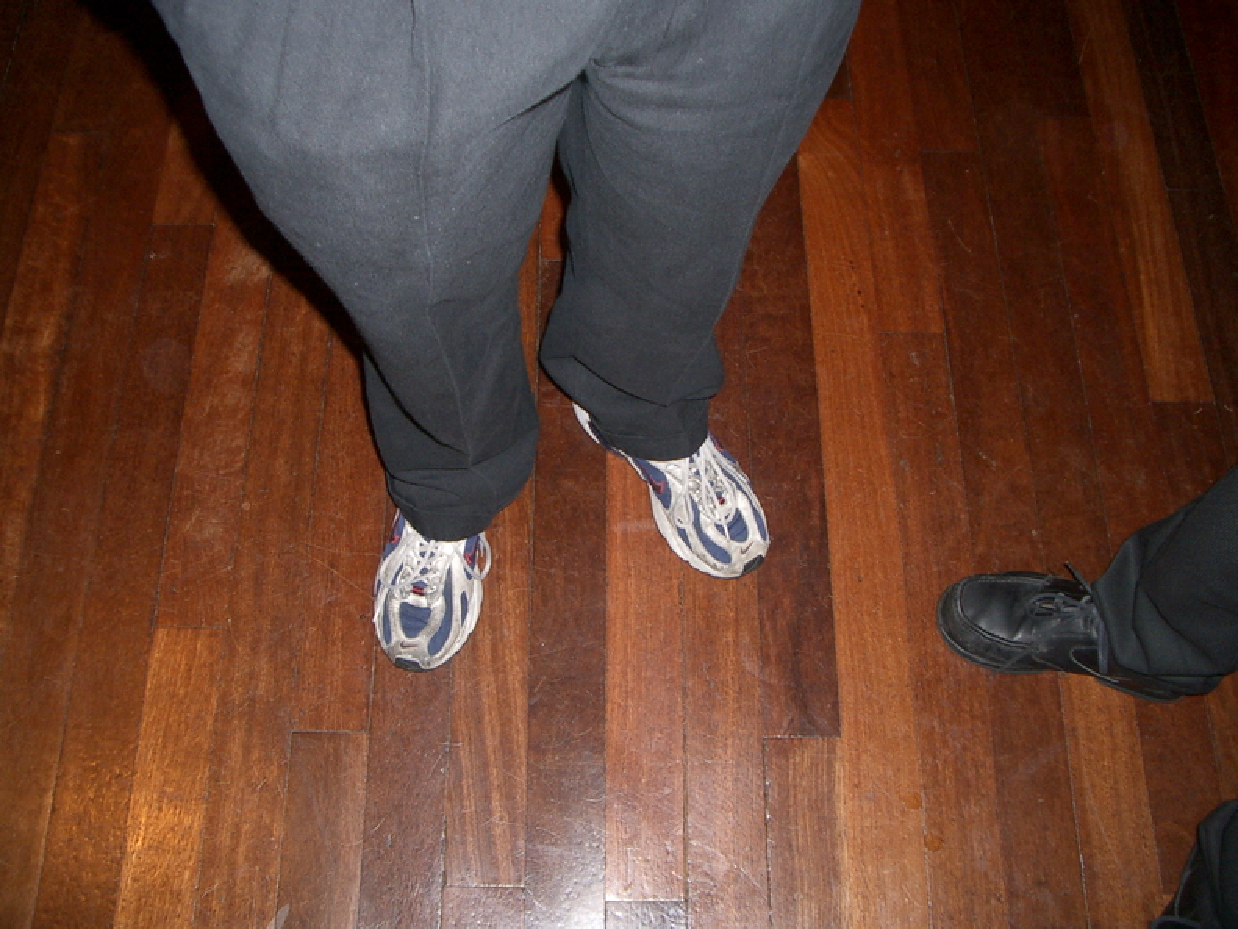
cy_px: 464
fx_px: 1252
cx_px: 619
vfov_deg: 40.7
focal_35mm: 35
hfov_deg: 52.6
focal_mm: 5.8
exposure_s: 1/40
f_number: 2.6
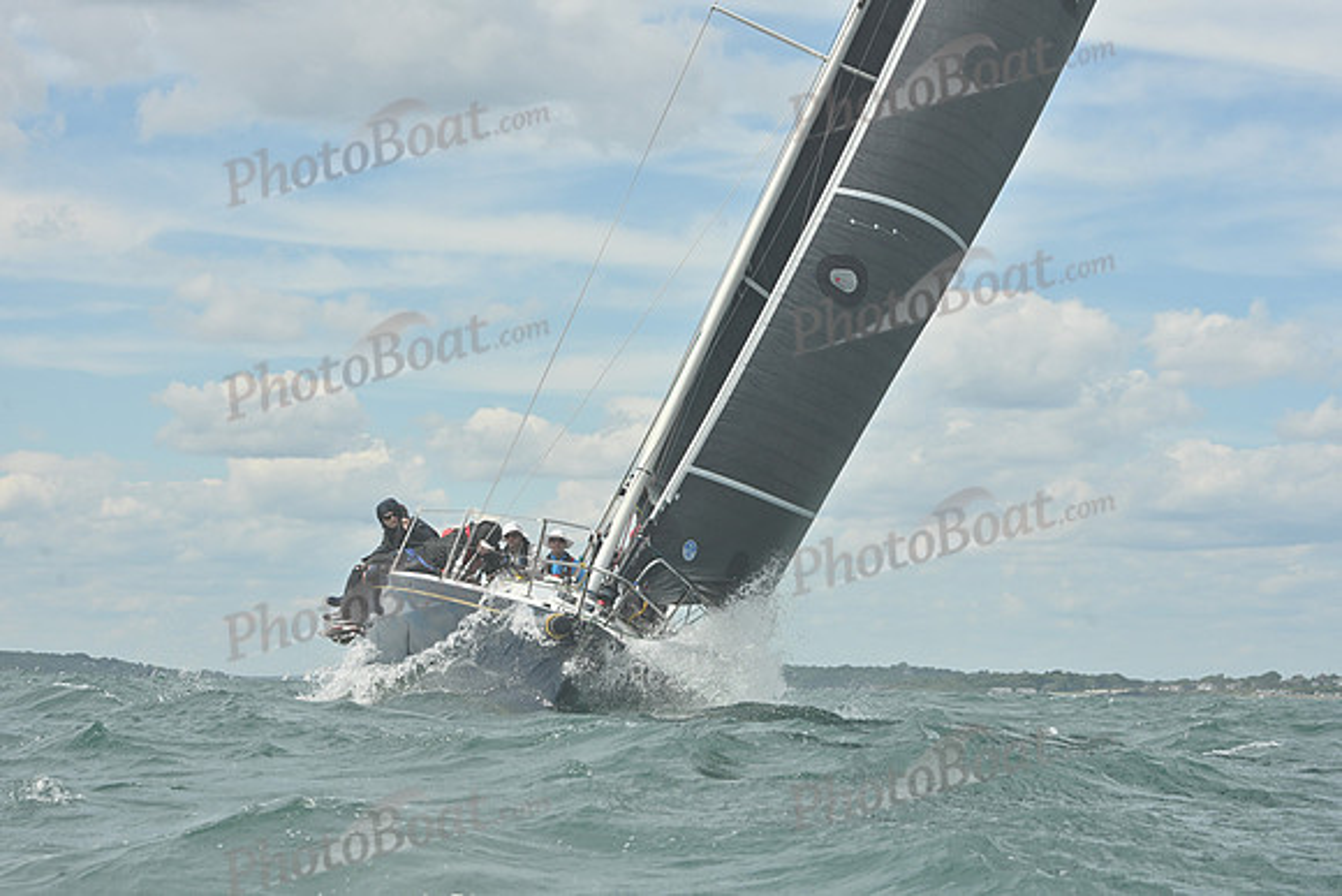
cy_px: 448
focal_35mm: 98
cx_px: 671
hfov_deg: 20.8
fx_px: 3654
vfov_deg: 14.0
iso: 320
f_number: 11
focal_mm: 98
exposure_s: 1/1250
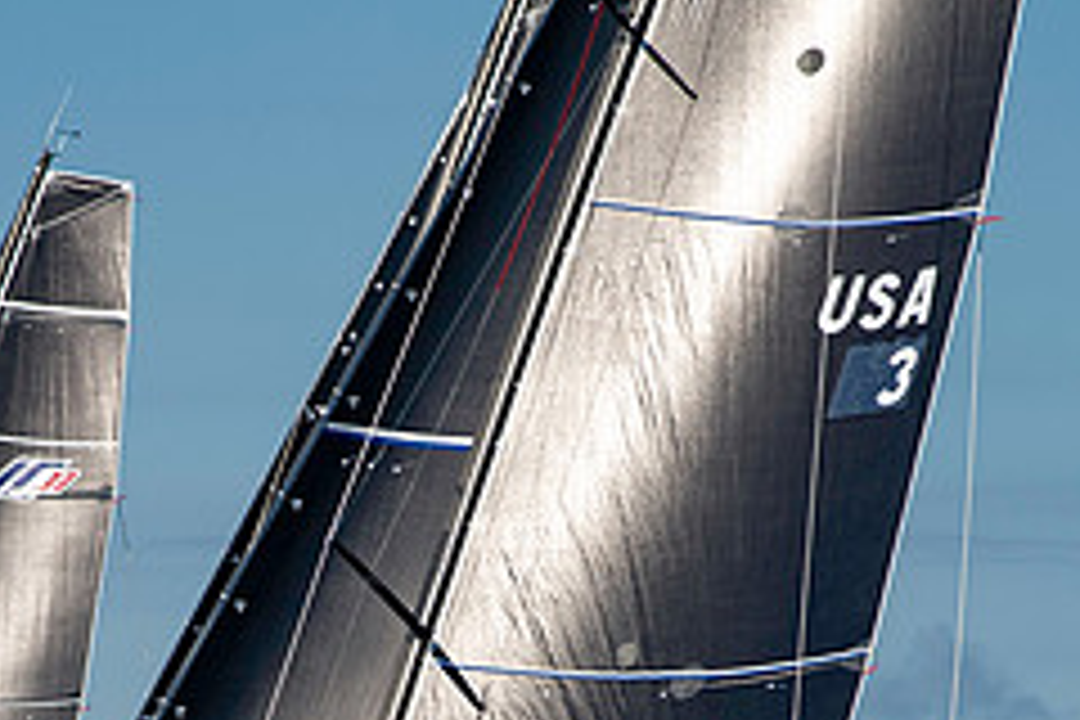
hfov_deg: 3.9
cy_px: 826
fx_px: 15959
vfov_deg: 2.6
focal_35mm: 532
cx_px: 361
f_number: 5
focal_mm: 200
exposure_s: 1/2500
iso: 250
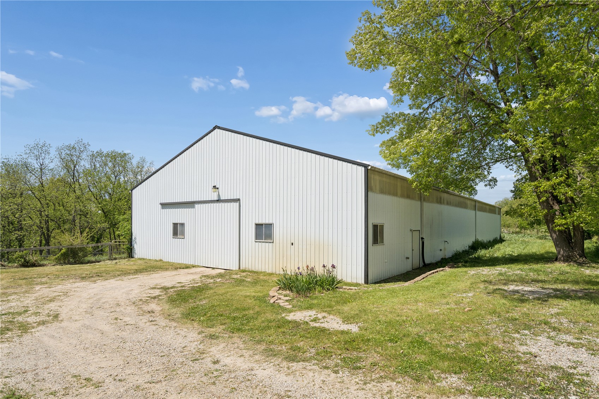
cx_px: 300
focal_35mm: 20
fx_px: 333
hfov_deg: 84.0
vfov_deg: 61.9
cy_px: 200
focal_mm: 20
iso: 400
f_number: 8
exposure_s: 1/2000
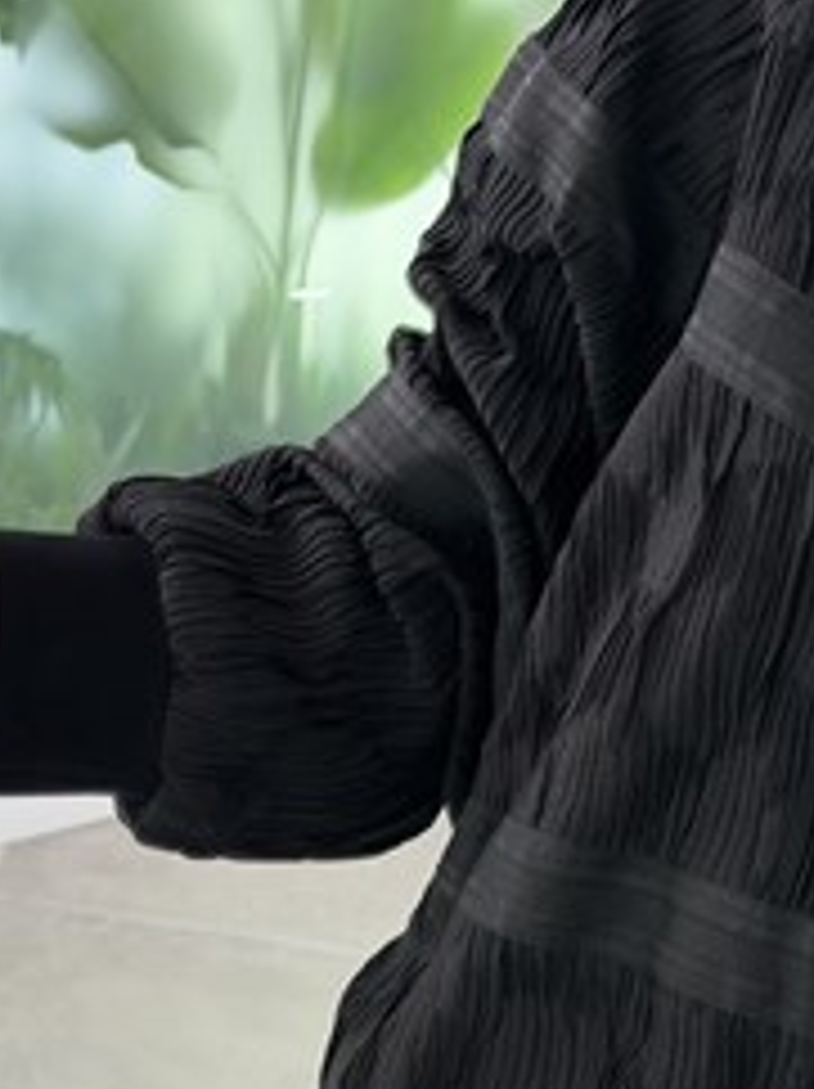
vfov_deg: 23.9
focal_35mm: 82
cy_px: 569
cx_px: 337
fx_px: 2576
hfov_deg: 17.9
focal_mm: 6.76
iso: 80
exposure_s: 1/130
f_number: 1.78
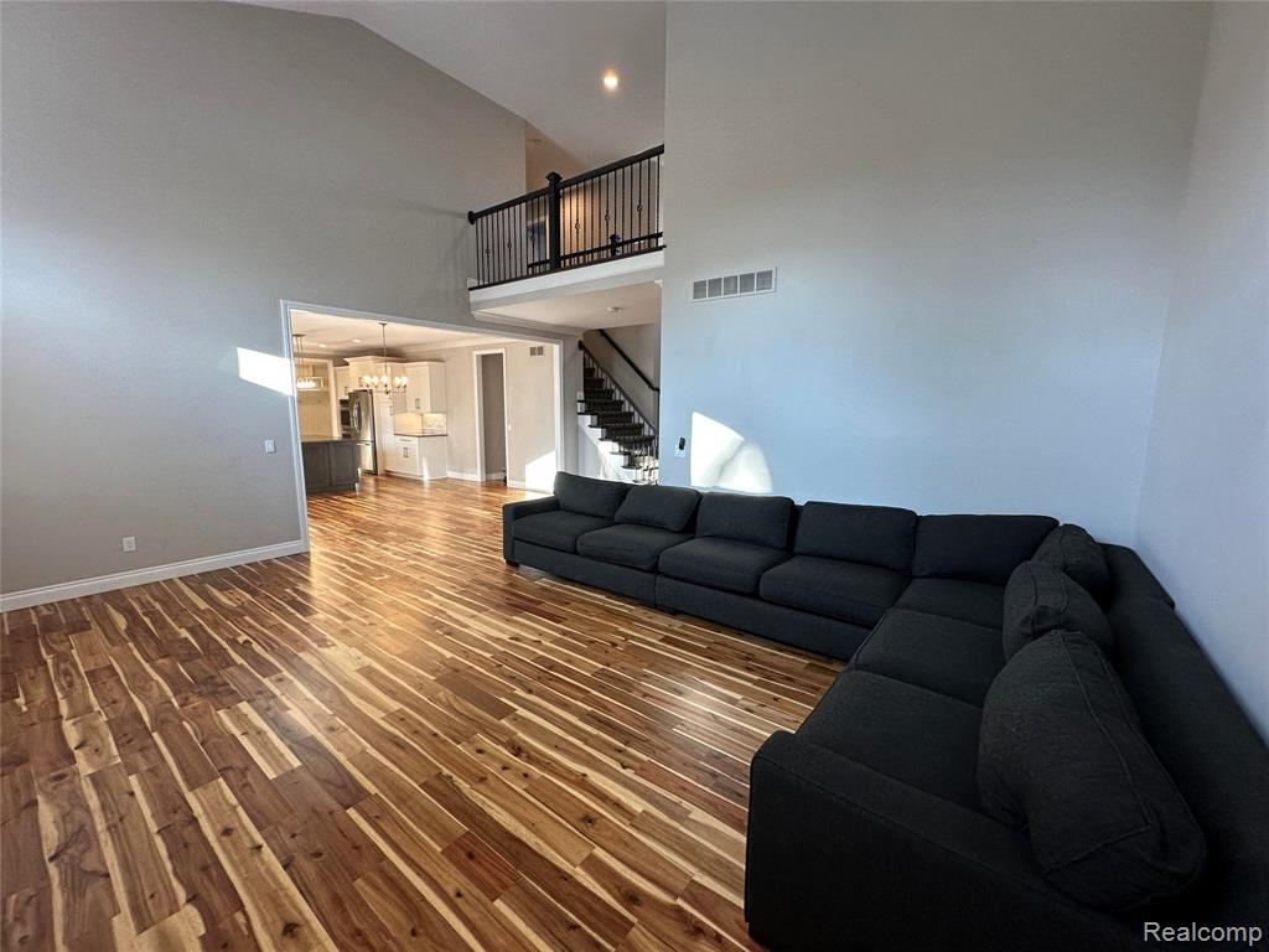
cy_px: 476
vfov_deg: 85.7
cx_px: 634
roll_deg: -0.5
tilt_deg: -8.1
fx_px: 513
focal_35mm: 14
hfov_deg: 102.1
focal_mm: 2.22
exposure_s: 1/120
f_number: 2.2
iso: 125
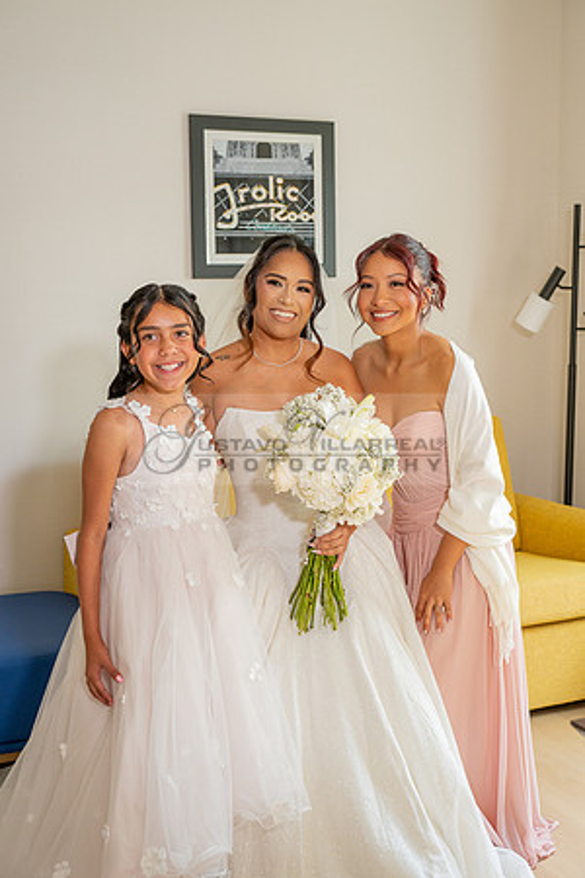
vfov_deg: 42.7
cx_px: 292
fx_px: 1121
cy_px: 439
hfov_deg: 29.2
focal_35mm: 46
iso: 1250
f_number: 4
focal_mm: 46
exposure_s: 1/200
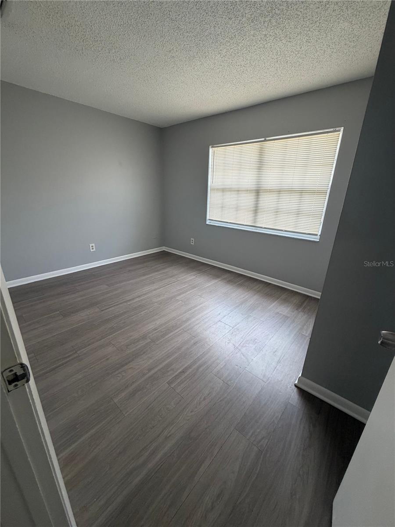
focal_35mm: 14
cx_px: 198
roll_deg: -1.7
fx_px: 213
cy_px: 264
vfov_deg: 102.1
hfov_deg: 85.7
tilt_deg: -19.1
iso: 250
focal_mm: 2.22
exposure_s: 1/121
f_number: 2.2
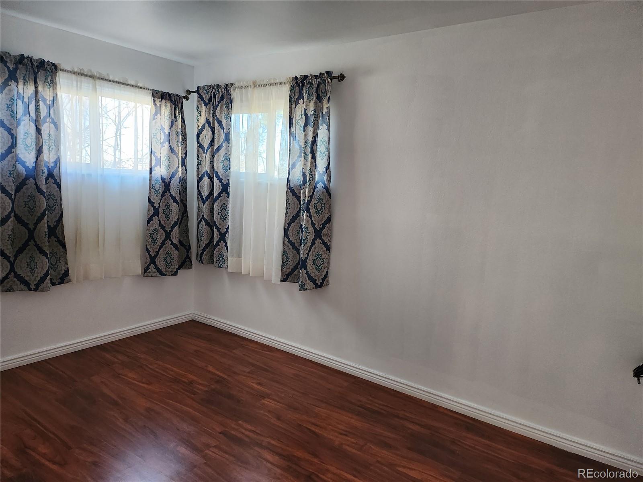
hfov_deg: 71.6
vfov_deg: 56.8
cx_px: 322
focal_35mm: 24
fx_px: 446
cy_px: 241
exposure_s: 1/120
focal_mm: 5
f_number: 1.8
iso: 640
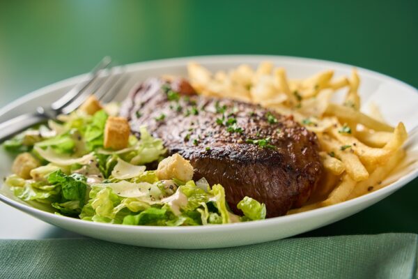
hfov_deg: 24.2
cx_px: 209
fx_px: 975
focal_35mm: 84
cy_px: 140
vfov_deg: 16.3
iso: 400
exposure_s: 1/80
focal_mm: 84
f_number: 5.6
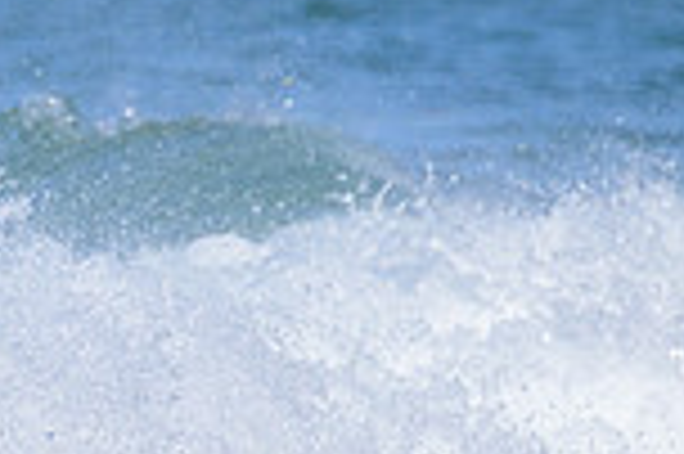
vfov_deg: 0.6
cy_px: 546
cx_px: -225
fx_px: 44165
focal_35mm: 2327
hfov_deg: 0.9
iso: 800
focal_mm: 610
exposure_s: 1/2000
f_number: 11
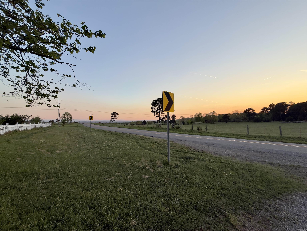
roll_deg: +1.0
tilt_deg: +4.1
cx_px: 154
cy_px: 116
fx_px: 124
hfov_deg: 102.1
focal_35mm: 14
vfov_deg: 85.7
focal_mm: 2.22
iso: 50
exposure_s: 1/289
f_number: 2.2
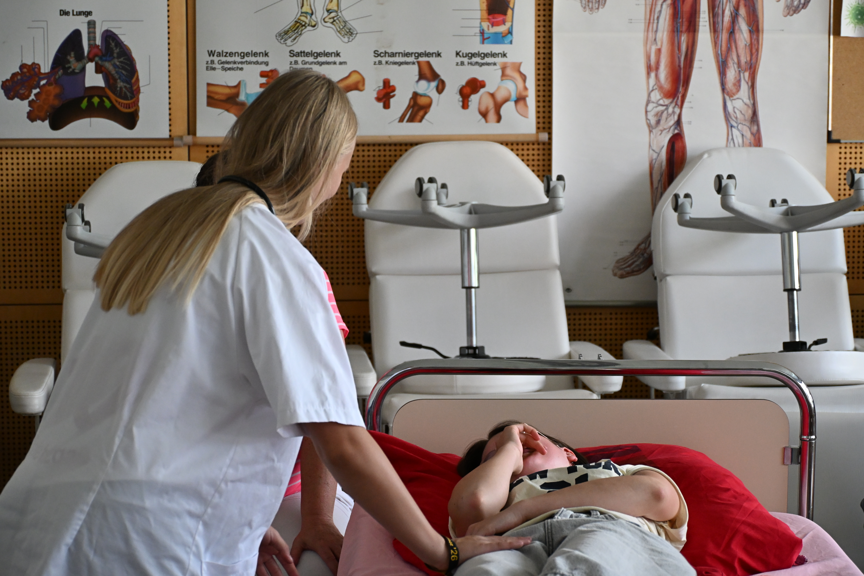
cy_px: 288
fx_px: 2124
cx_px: 432
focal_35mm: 88
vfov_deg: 15.4
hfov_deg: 23.0
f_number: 5
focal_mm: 59
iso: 1800
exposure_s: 1/200
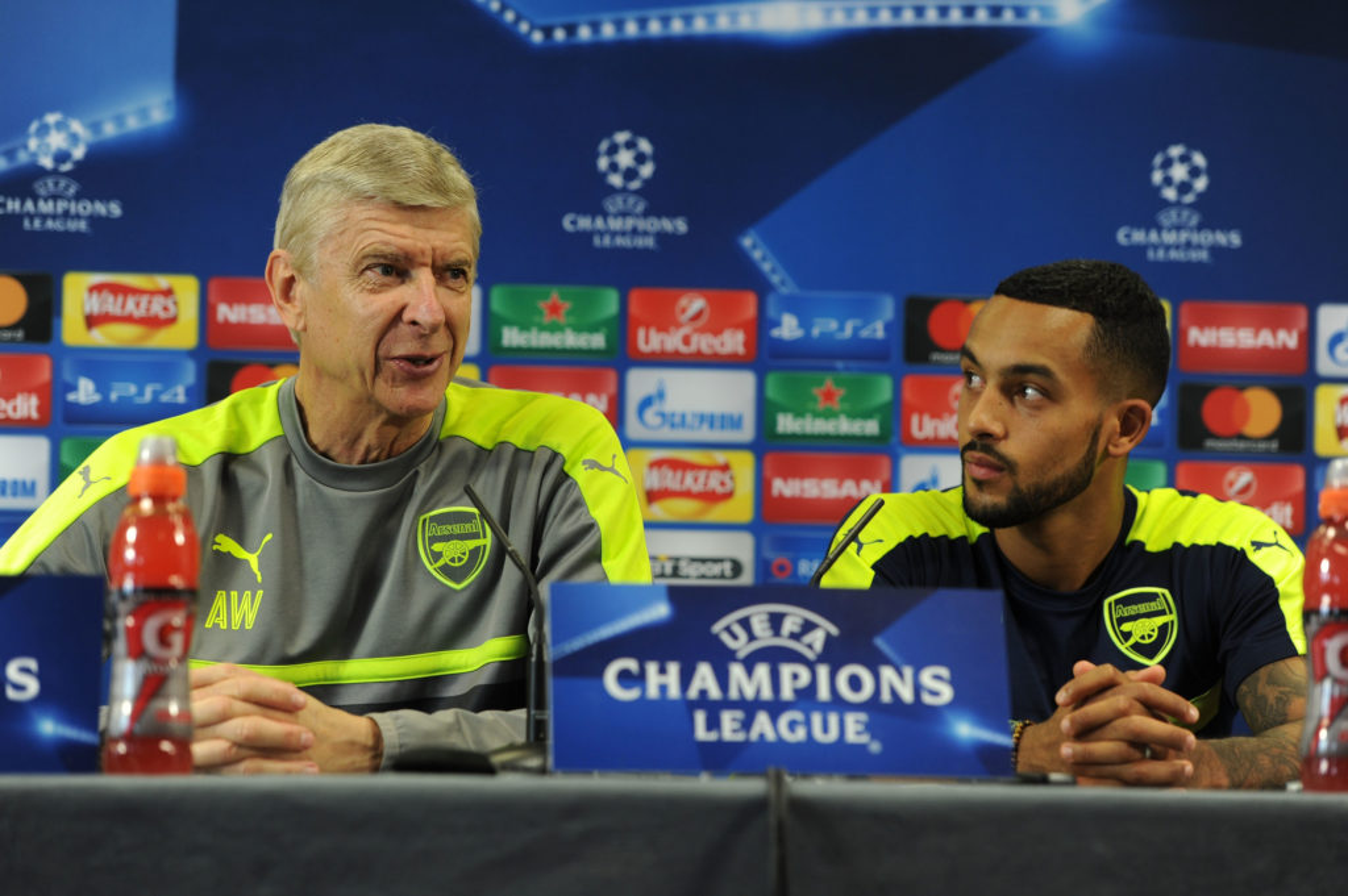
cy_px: 448
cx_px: 674
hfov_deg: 15.2
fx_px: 5051
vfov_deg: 10.1
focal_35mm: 135
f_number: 3.2
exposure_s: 1/160
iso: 1000
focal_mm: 135
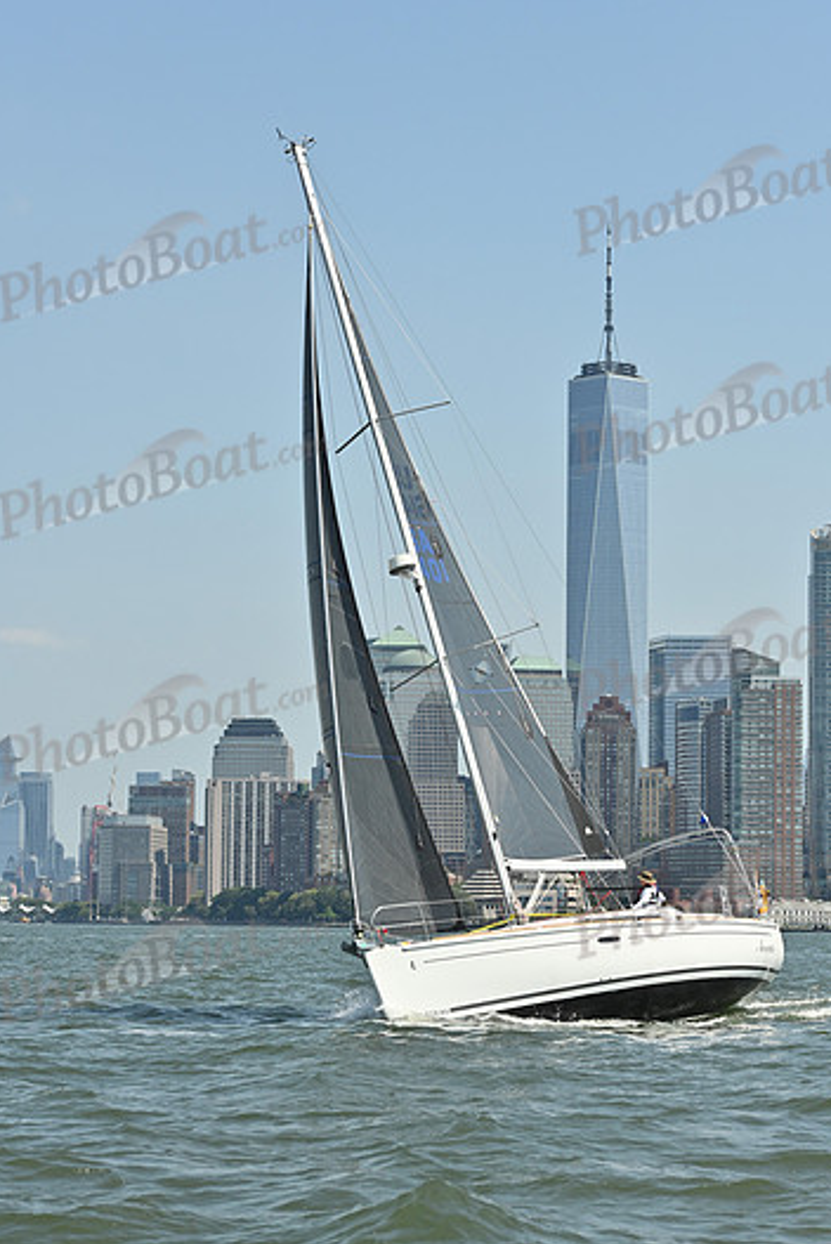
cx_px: 452
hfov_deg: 13.8
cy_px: 569
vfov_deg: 20.6
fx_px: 3423
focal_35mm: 99
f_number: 7.1
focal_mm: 90
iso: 320
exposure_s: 1/1250
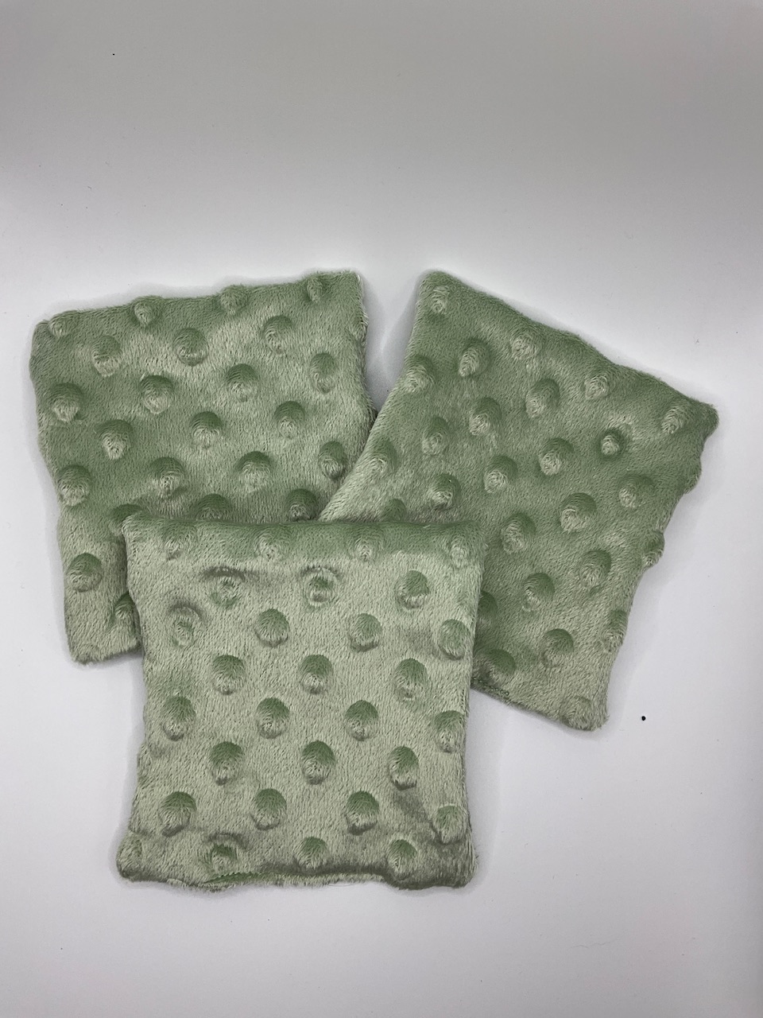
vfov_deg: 61.7
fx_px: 852
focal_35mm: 29
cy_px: 509
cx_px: 382
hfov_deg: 48.2
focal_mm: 3
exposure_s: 1/231
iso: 20
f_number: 1.8
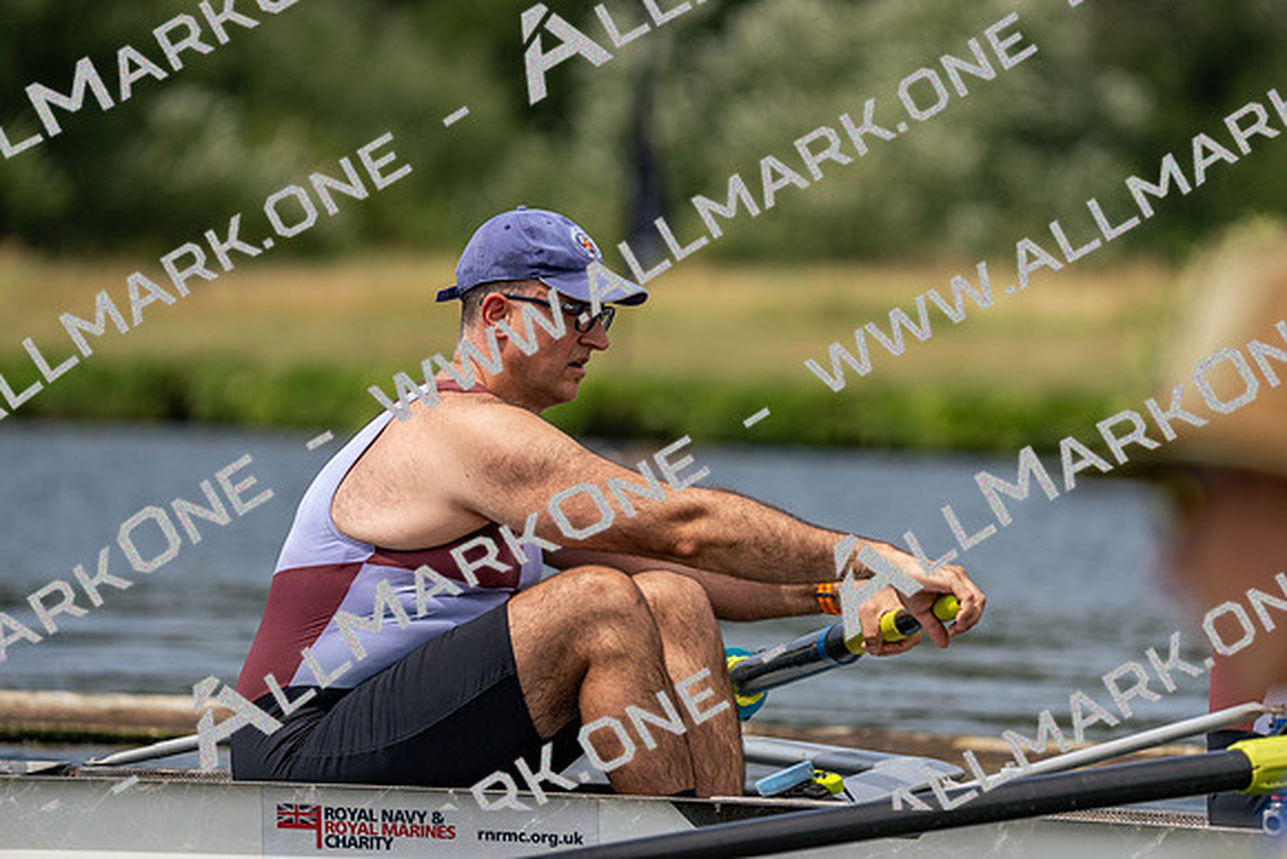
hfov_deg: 5.3
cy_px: 430
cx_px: 644
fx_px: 13981
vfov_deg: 3.5
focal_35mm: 391
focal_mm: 391
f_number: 6.3
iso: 250
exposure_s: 1/1600
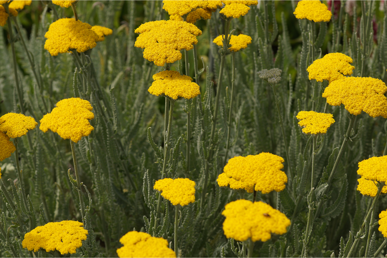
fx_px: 1612
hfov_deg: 13.7
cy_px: 129
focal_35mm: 150
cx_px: 194
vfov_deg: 9.1
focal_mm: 100
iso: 100
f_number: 8
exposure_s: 1/200
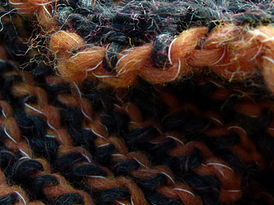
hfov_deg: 28.9
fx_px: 530
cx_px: 172
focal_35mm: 67
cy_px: 65
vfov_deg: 21.8
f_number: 3.2
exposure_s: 1/60
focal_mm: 8.1
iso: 125
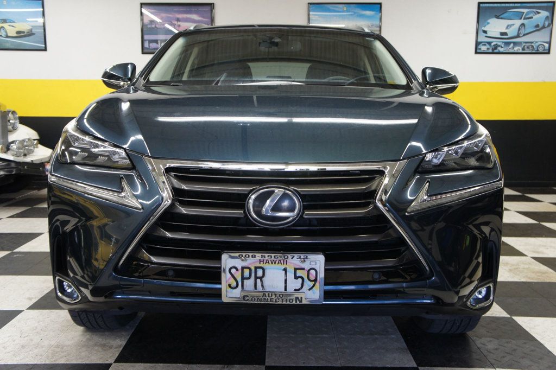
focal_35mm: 36
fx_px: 556
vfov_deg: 36.8
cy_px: 185
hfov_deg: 53.1
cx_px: 278
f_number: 4
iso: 500
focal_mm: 24
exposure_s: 1/40
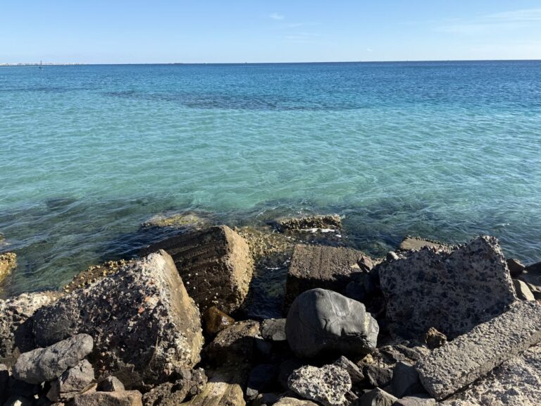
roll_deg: +0.8
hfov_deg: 71.6
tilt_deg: -19.5
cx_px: 270
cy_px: 203
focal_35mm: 24
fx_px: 375
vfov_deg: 56.8
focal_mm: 6.76
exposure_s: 1/2703
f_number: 1.78
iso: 80
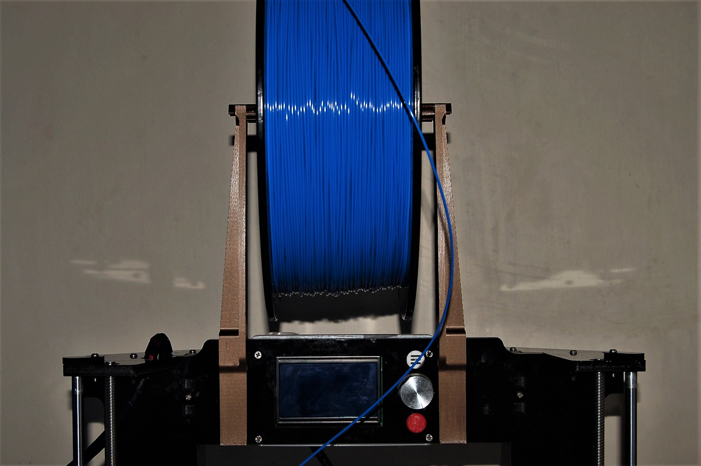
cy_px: 233
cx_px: 350
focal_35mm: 57
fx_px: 1109
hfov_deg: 35.1
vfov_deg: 23.7
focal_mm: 38
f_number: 4.8
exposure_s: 1/60
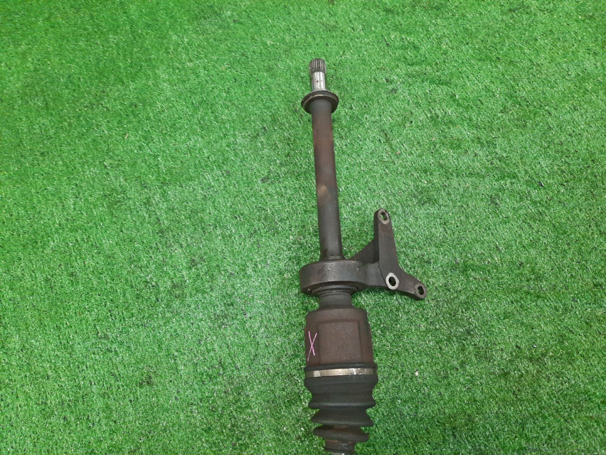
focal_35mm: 25
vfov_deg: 54.9
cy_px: 228
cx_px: 303
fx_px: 438
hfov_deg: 69.4
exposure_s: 1/50
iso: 382
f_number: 2
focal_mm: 4.6
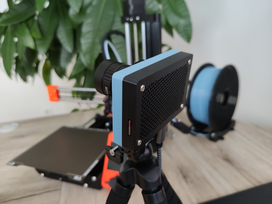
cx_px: 136
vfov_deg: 53.1
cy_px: 102
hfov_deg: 67.3
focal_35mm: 26
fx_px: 204
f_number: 1.75
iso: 900
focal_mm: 4.75
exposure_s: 1/50
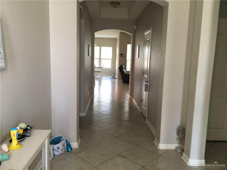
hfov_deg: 61.7
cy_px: 85
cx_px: 114
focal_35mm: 29
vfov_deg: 48.2
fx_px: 190
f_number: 2.2
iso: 50
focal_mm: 4.15
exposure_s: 1/30
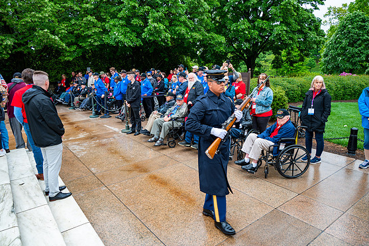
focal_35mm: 25
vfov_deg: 51.3
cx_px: 178
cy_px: 122
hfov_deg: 71.5
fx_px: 256
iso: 200
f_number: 6.3
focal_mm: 24
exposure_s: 1/100
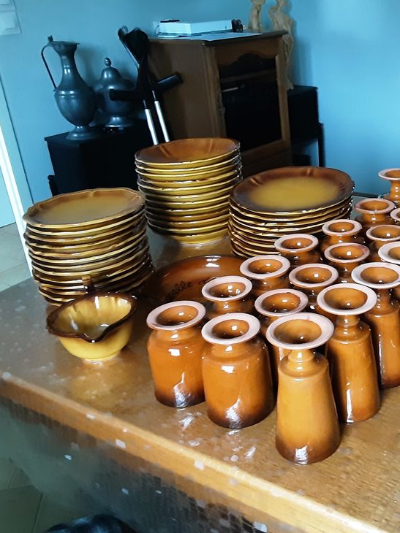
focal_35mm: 37
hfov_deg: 36.9
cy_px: 261
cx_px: 336
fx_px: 570
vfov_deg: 50.2
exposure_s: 1/20
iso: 400
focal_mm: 2.91
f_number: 1.9
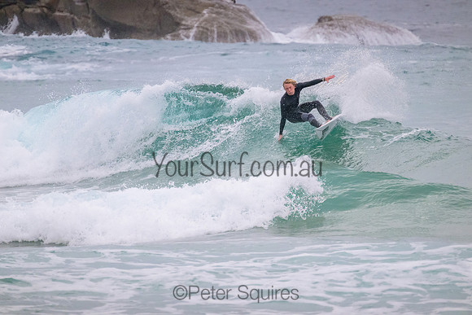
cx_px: 236
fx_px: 10491
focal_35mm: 800
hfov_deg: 2.6
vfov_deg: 1.7
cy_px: 158
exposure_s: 1/1250
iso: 5000
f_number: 11
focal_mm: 800
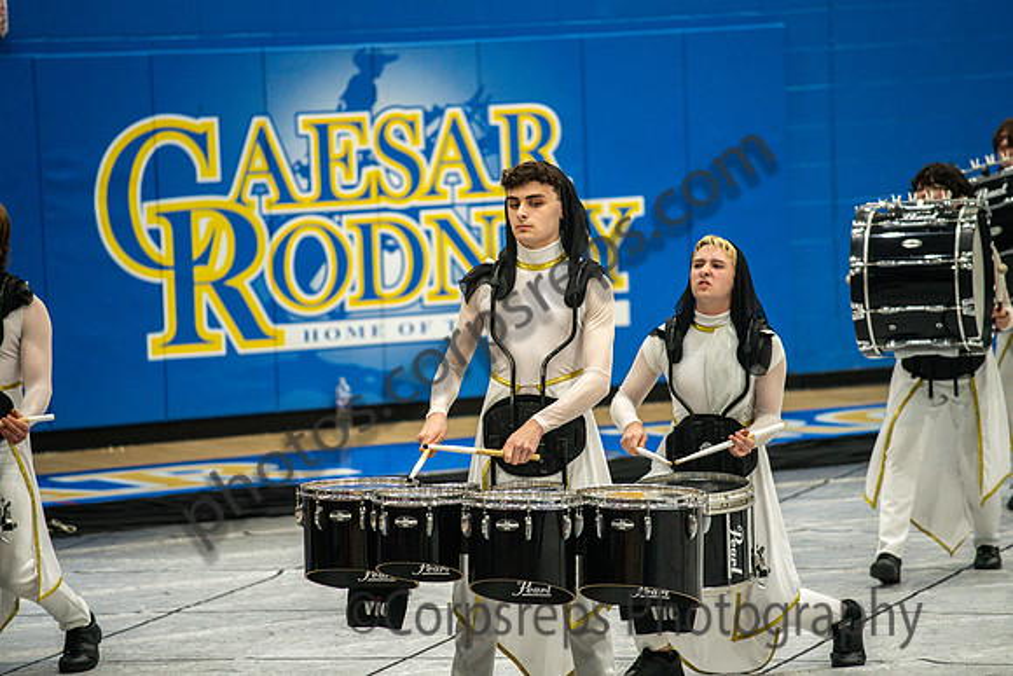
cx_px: 506
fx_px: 5629
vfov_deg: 6.9
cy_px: 338
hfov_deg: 10.3
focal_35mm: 200
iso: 2500
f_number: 4
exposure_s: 1/500
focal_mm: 200
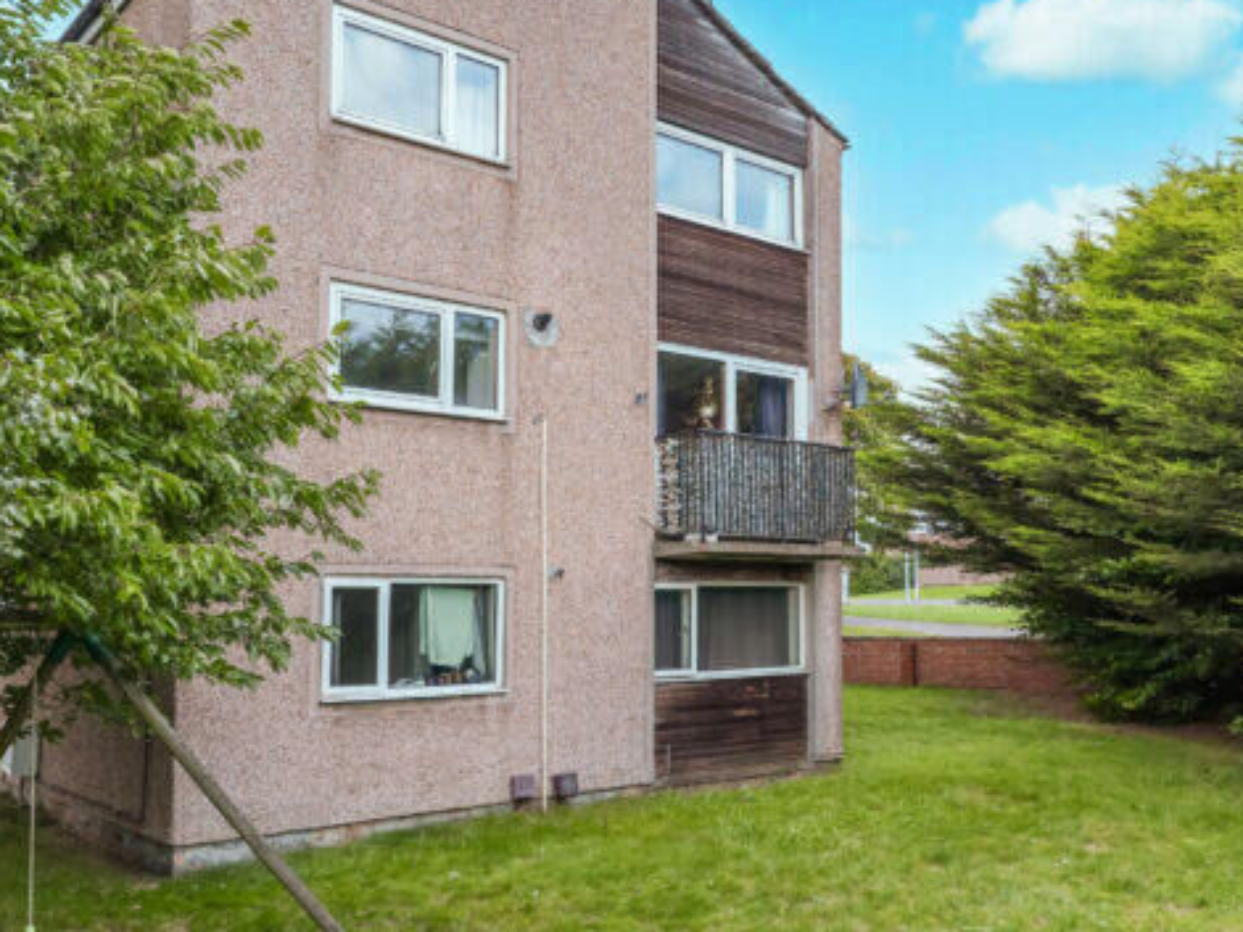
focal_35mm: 31
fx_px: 1103
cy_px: 345
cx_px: 412
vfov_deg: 45.4
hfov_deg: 57.5
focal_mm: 21.5
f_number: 5.6
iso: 125
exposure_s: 1/100
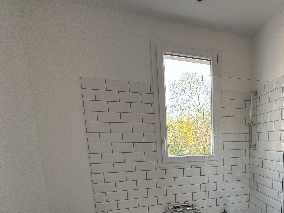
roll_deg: +0.4
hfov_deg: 70.0
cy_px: 166
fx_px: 180
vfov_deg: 57.1
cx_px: 221
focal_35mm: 22
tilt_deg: -7.1
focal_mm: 2.22
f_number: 2.2
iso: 64
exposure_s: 1/99
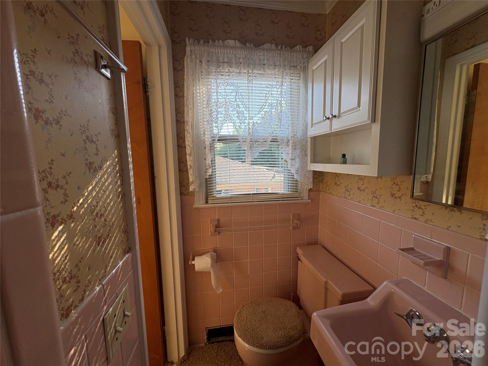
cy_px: 183
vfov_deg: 85.7
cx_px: 244
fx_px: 197
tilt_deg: -7.3
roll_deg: +1.4
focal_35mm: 14
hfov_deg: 102.1
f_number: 2.2
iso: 125
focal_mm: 2.22
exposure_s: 1/120
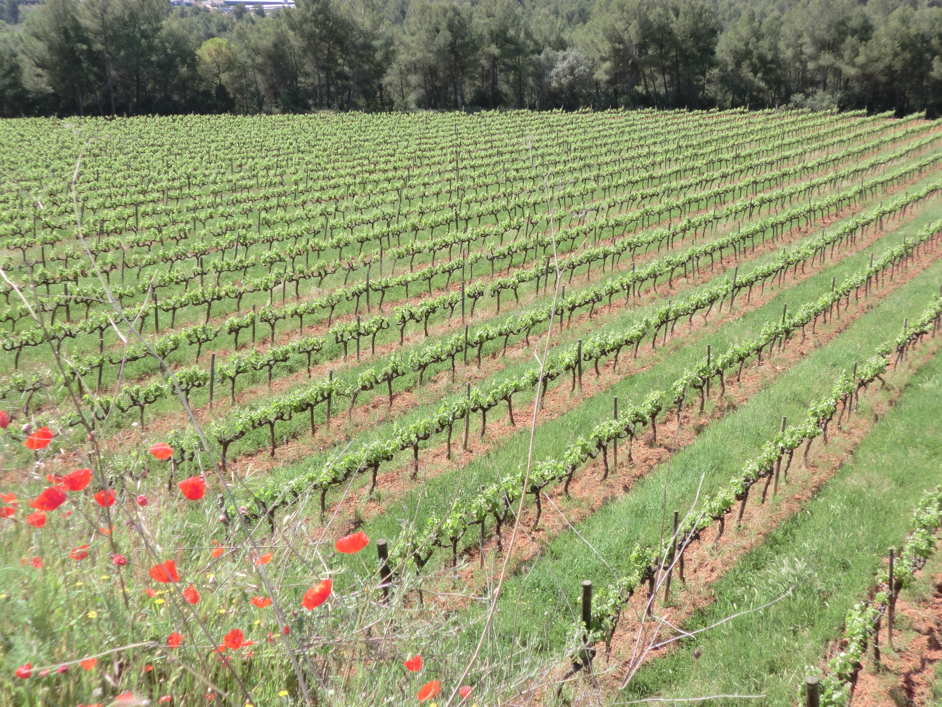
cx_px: 471
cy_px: 354
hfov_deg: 35.5
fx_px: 1469
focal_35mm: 54
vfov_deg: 27.0
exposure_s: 1/200
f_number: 4.5
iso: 50
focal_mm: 9.8
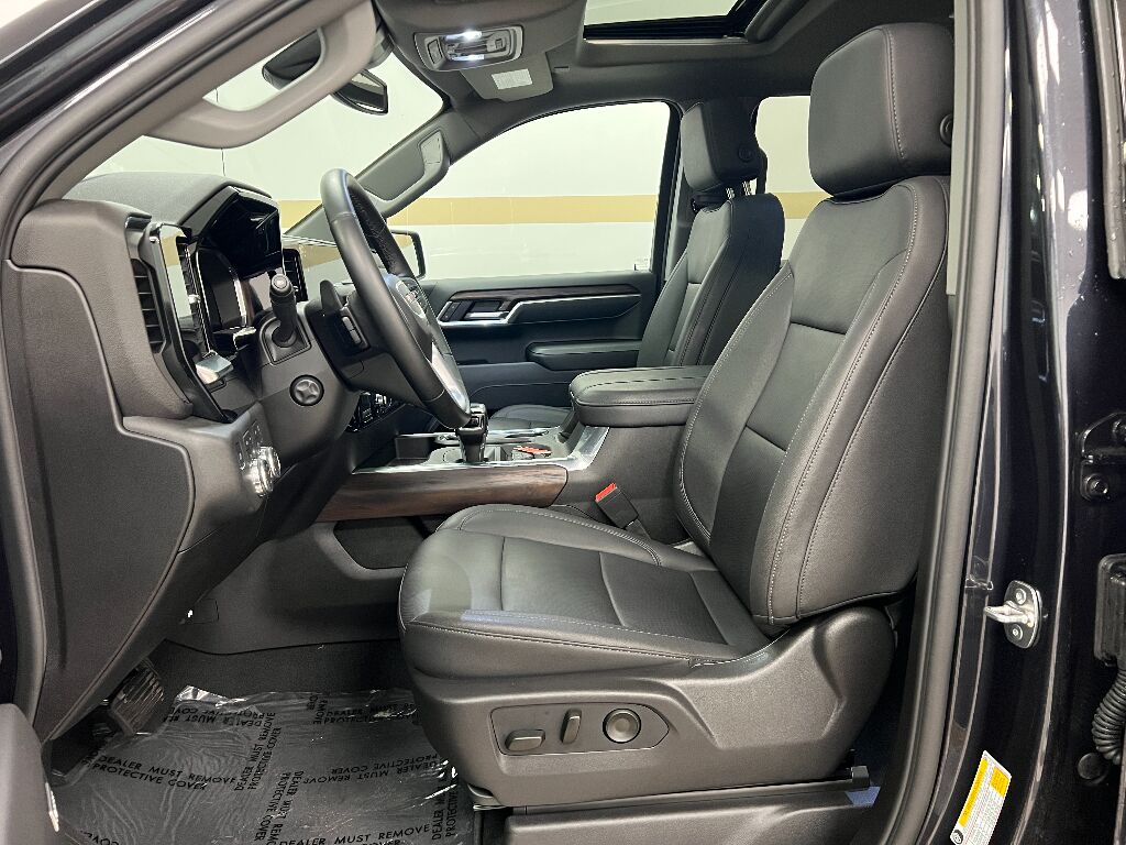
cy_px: 422
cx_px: 563
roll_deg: +1.4
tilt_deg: -11.6
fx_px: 846
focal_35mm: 26
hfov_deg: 67.3
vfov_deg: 53.1
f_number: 1.5
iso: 500
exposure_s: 1/60
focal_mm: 5.7
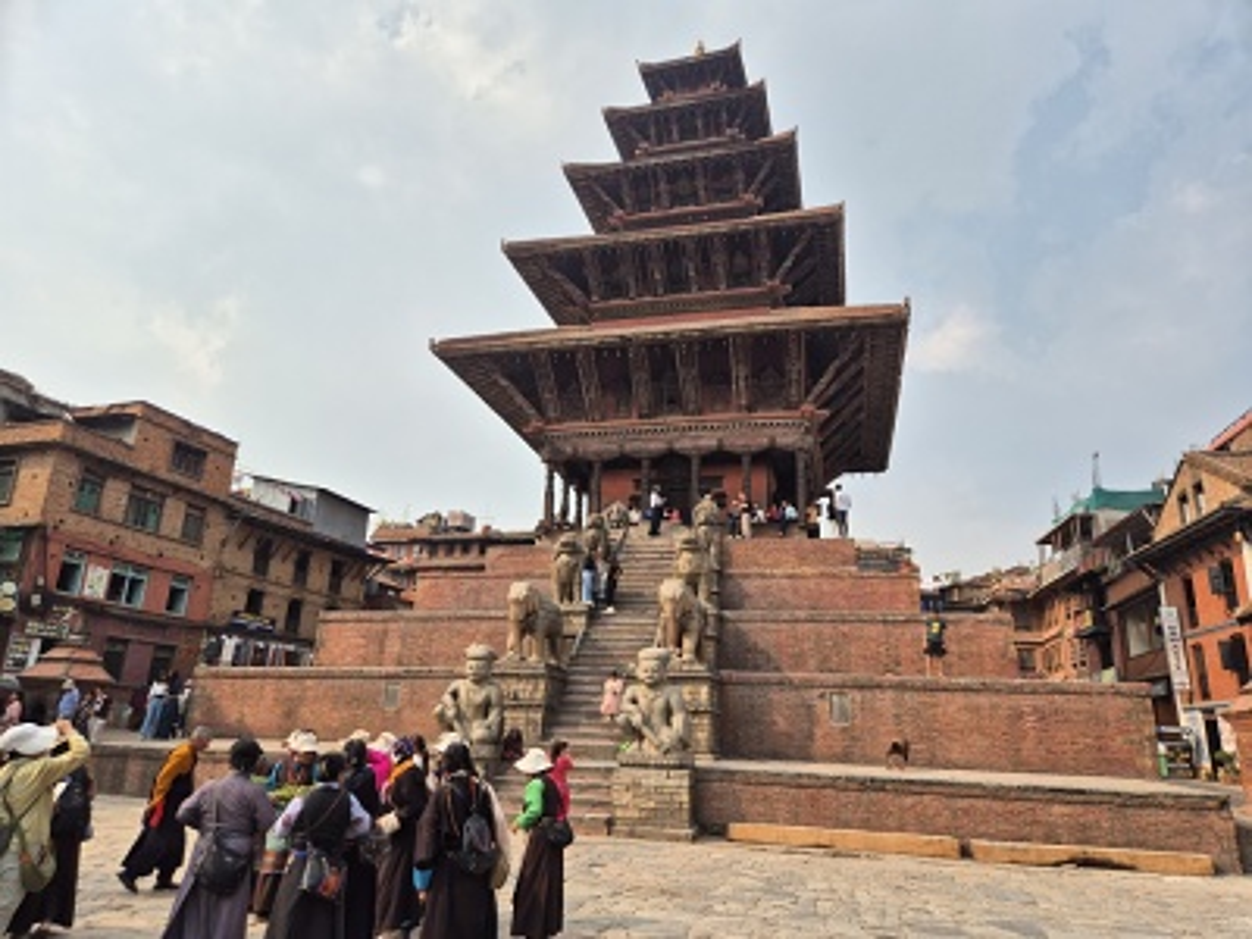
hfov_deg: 73.9
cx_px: 626
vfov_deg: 58.9
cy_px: 470
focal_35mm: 23
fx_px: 832
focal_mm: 5.4
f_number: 1.8
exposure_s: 1/1324
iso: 25
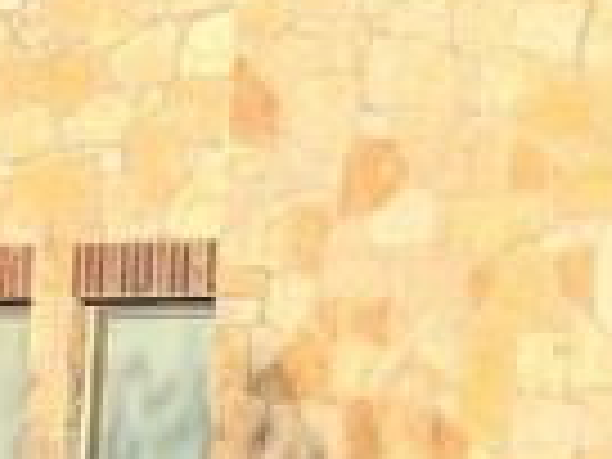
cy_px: -63
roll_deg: -1.9
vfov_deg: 7.5
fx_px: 3465
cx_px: 590
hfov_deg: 10.0
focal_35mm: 196
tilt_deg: +8.8
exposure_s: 1/2915
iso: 25
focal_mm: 4.25
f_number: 1.8
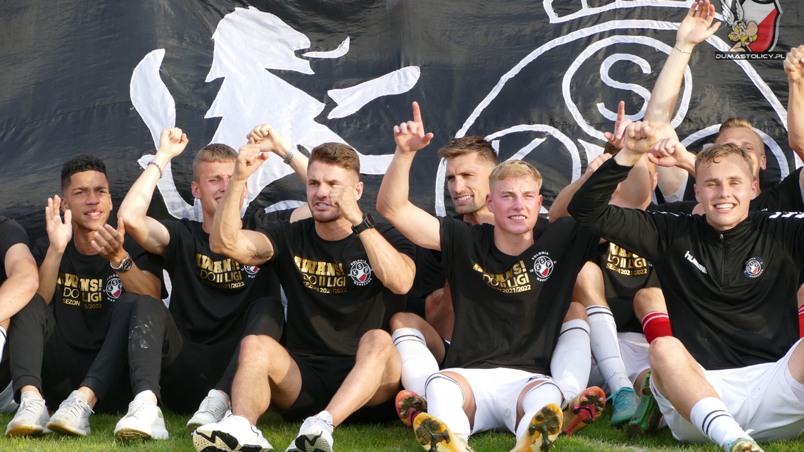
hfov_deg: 12.4
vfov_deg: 7.0
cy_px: 261
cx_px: 401
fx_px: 3688
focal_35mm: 173
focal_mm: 59.97
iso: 250
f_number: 3.9
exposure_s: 1/500
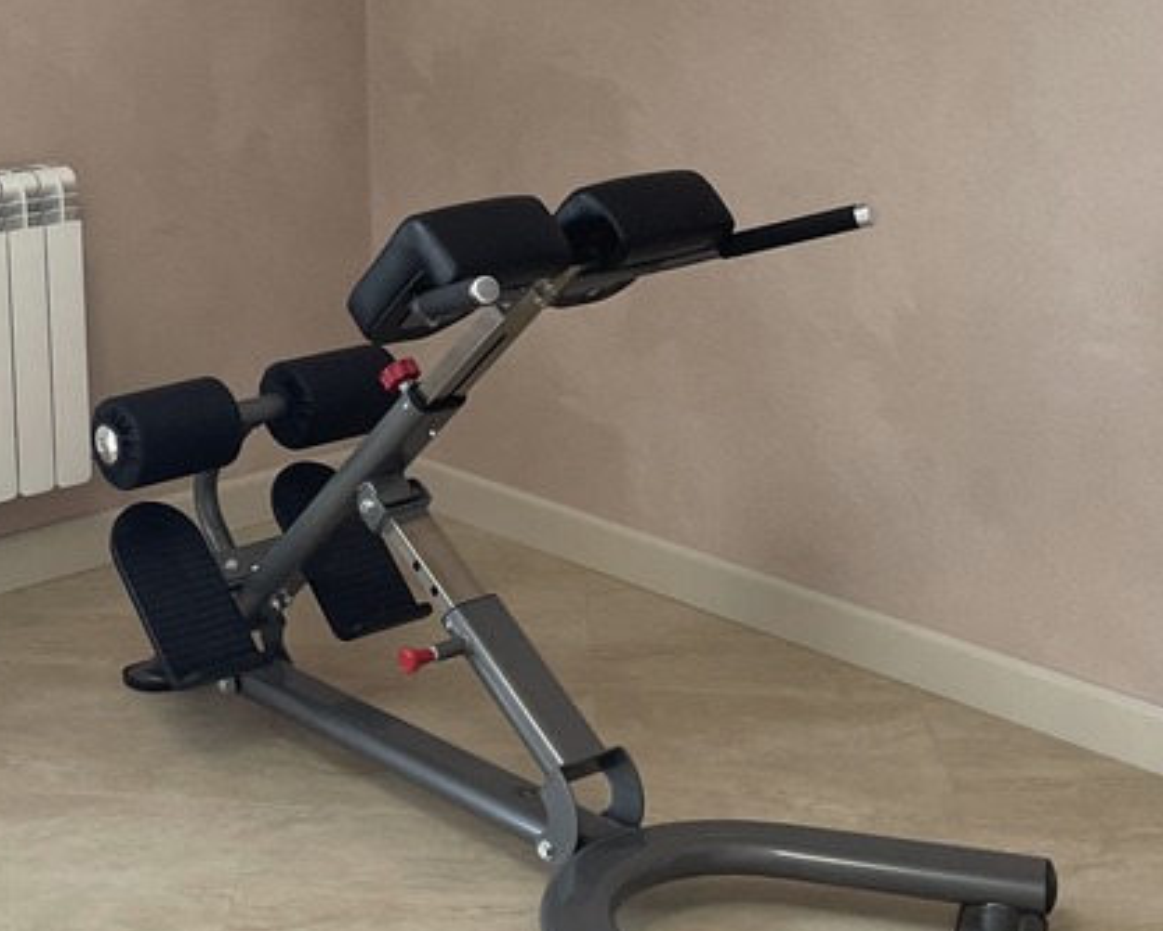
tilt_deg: -6.9
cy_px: 64
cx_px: 28
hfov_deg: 24.9
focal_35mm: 73
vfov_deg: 20.5
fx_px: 2514
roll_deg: +1.8
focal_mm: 4.2
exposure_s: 1/121
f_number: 1.6
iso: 50
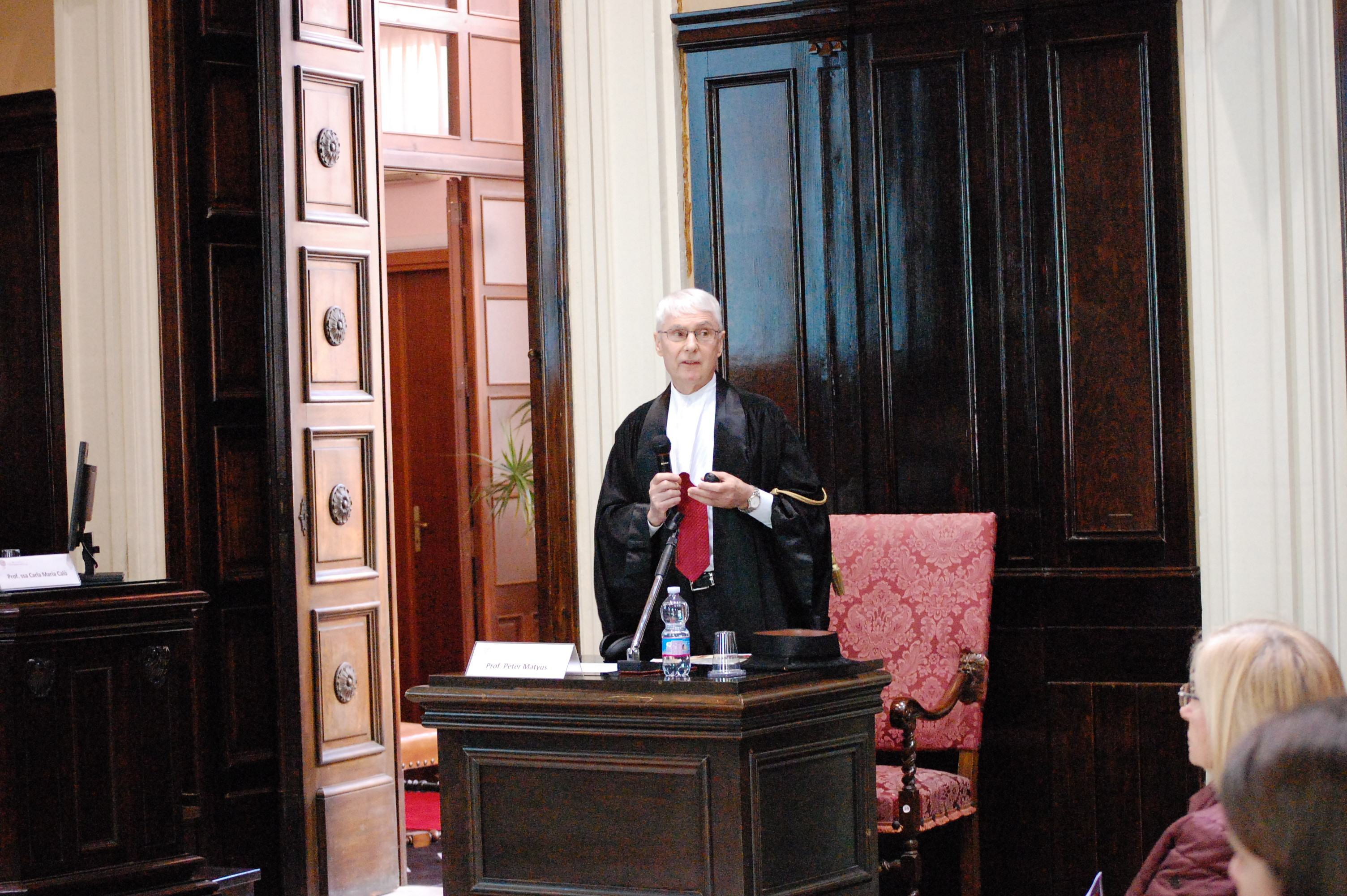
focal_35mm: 82
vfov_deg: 16.5
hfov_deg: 24.6
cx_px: 674
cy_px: 448
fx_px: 3084
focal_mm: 55
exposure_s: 1/50
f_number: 4
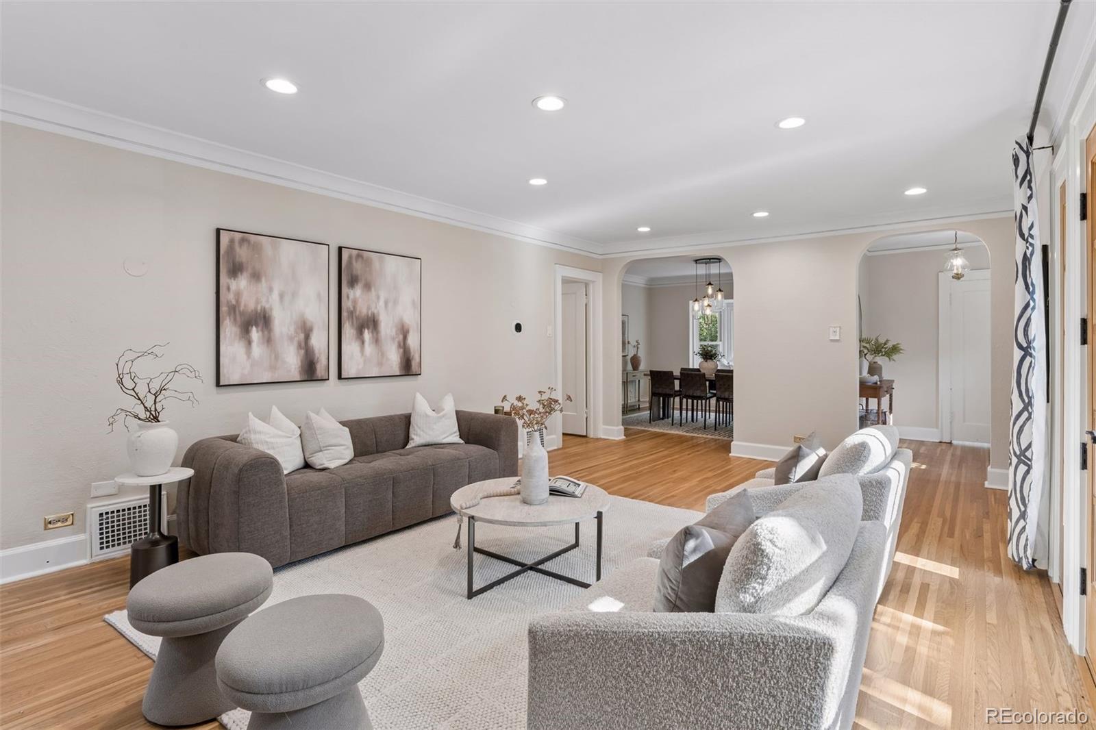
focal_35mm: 19
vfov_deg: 64.5
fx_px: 578
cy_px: 365
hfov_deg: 86.9
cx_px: 548
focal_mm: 19
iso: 400
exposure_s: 1/25
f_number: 9
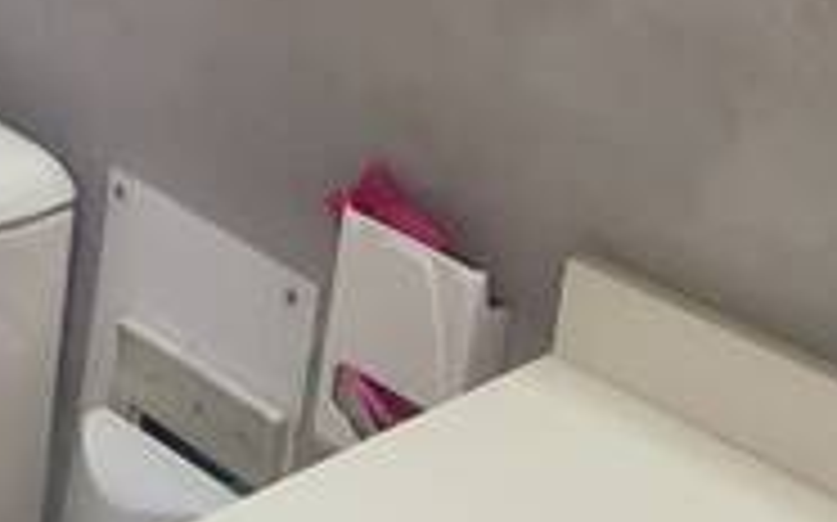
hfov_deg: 25.1
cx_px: 94
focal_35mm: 80
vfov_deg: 15.1
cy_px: -270
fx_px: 1824
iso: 320
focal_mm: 1.74
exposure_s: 1/60
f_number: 2.2
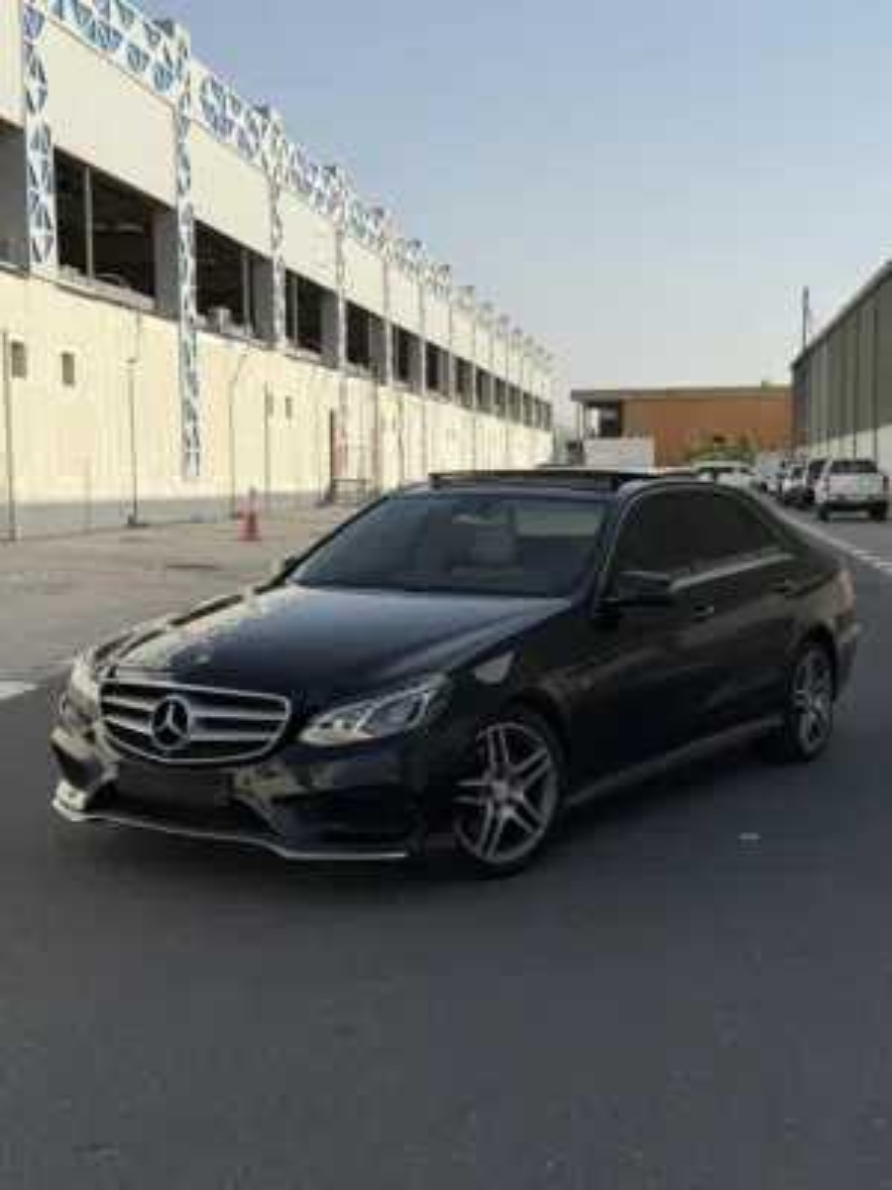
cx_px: 446
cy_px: 595
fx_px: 1649
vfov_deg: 39.7
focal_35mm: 48
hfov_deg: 30.3
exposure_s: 1/5587
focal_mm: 6.76
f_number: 1.78
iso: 64
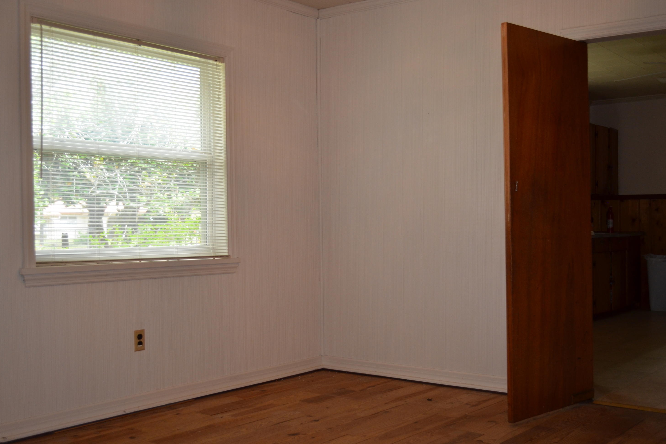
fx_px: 796
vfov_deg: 31.2
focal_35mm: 43
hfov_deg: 45.4
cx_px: 335
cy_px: 224
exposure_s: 1/60
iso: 500
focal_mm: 28
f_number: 4.5
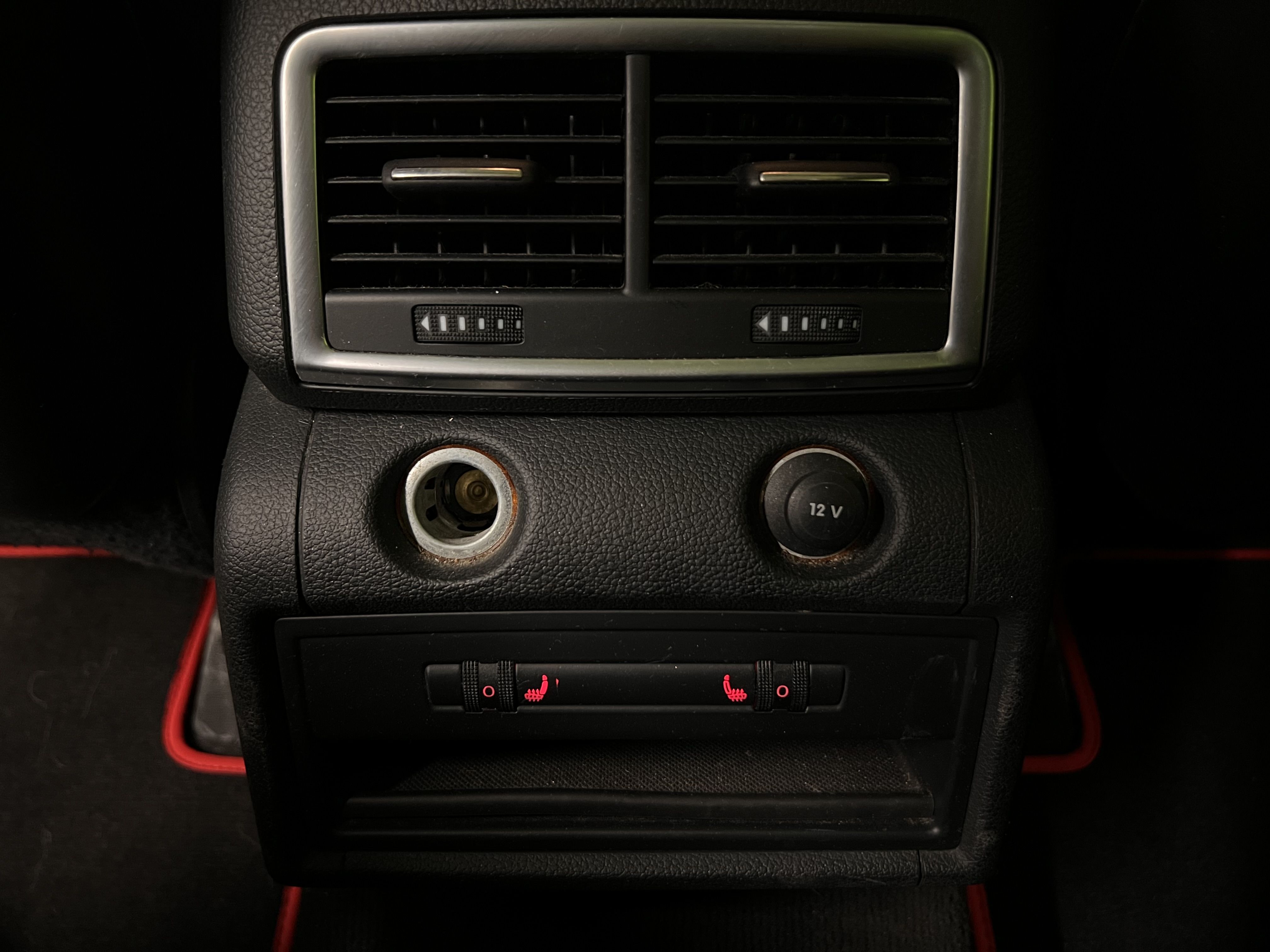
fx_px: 954
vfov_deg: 53.1
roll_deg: -0.4
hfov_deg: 67.3
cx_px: 635
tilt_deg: -41.8
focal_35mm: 26
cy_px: 476
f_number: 1.5
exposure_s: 1/33
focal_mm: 5.7
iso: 400
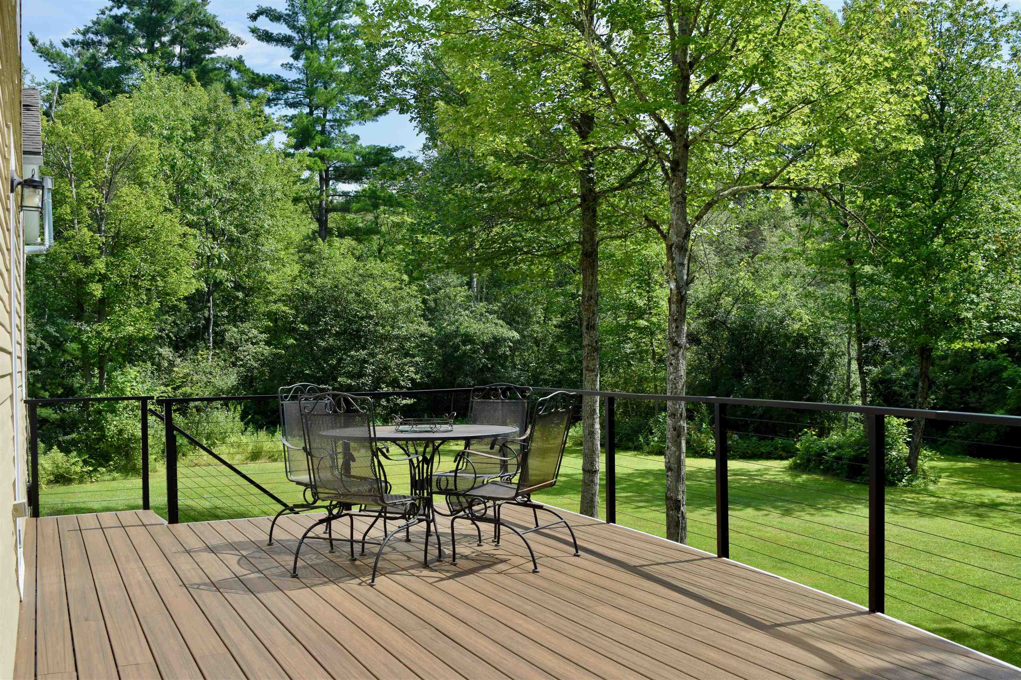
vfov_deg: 35.5
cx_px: 510
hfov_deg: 51.3
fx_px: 1063
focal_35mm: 38
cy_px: 340
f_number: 8
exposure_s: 1/640
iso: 200
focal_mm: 25
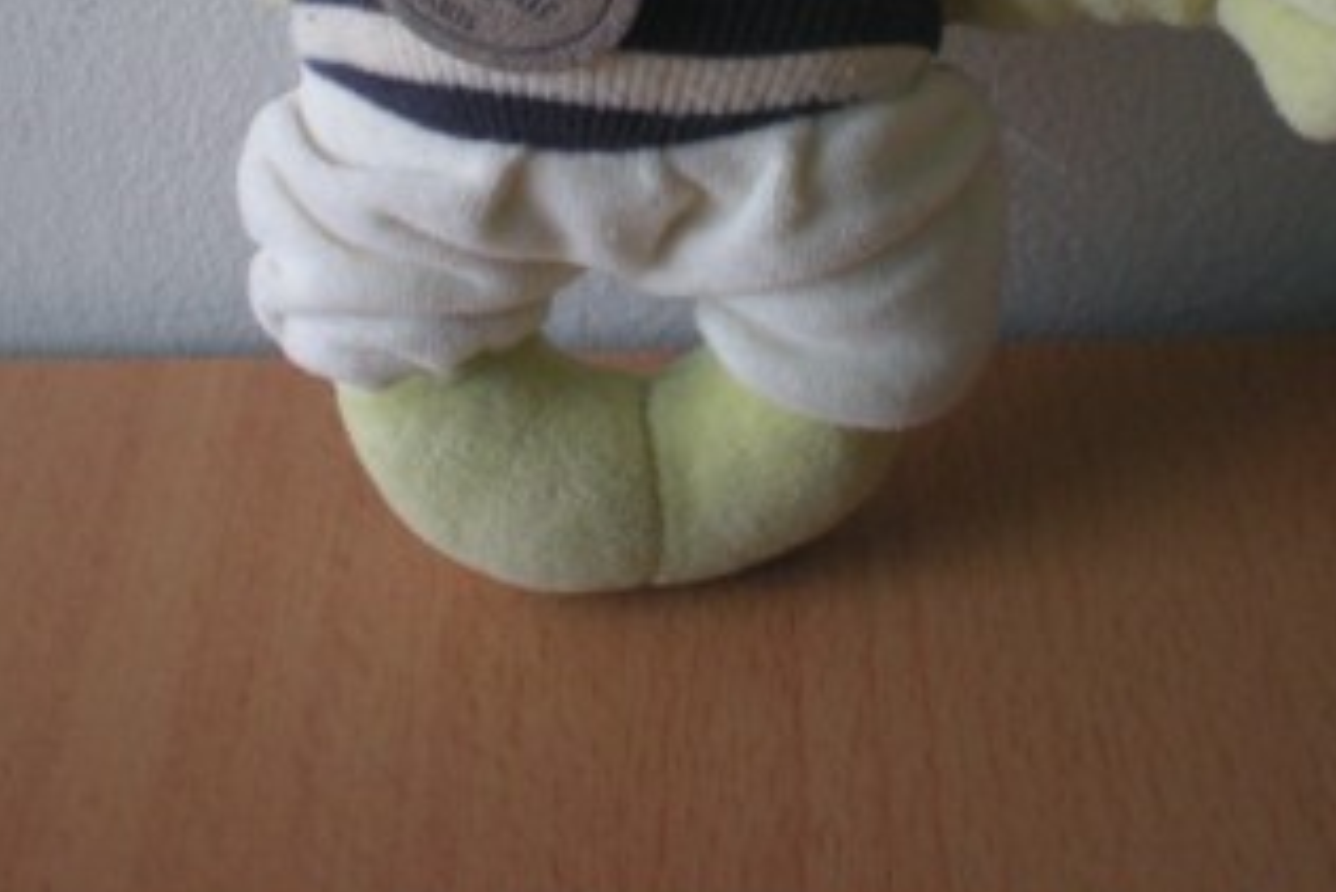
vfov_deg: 20.1
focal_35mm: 65
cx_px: 672
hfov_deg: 30.9
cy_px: -59
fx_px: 2413
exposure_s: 1/63.2
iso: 150
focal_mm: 6.3
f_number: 3.1
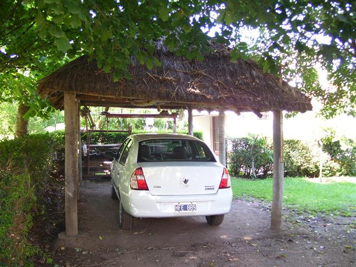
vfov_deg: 38.7
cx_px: 178
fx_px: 381
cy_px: 134
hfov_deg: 50.1
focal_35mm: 37
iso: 100
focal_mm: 6
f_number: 2.7
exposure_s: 1/30
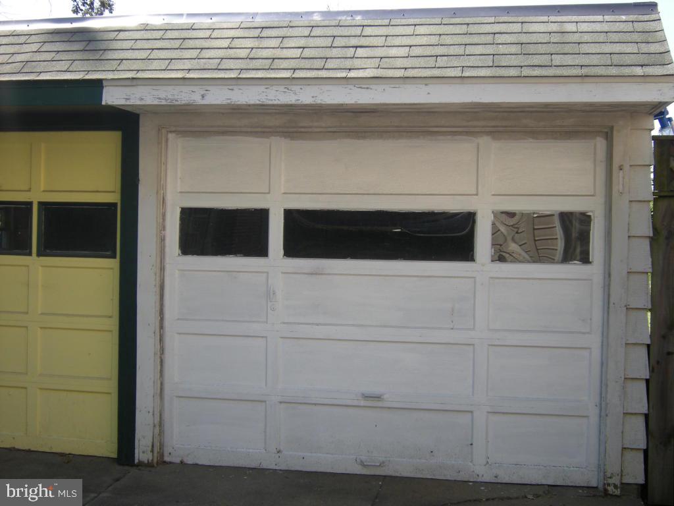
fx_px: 876
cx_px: 337
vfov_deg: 32.2
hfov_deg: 42.1
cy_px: 253
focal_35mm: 45
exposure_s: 1/250
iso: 64
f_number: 3.5
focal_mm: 7.5
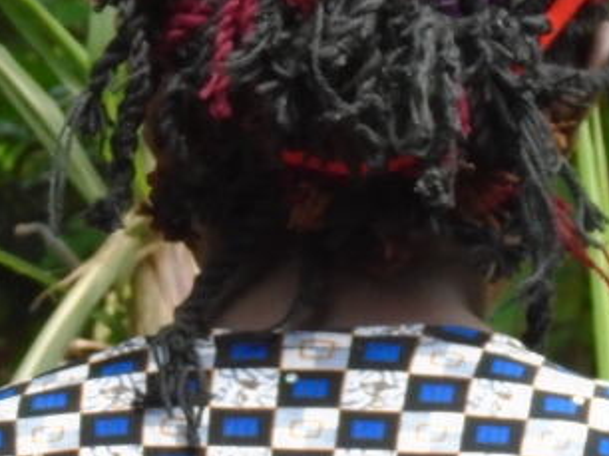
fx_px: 5678
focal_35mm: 323
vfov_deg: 4.6
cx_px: 358
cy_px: 372
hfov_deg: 6.1
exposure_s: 1/125
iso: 400
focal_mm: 23
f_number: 6.4
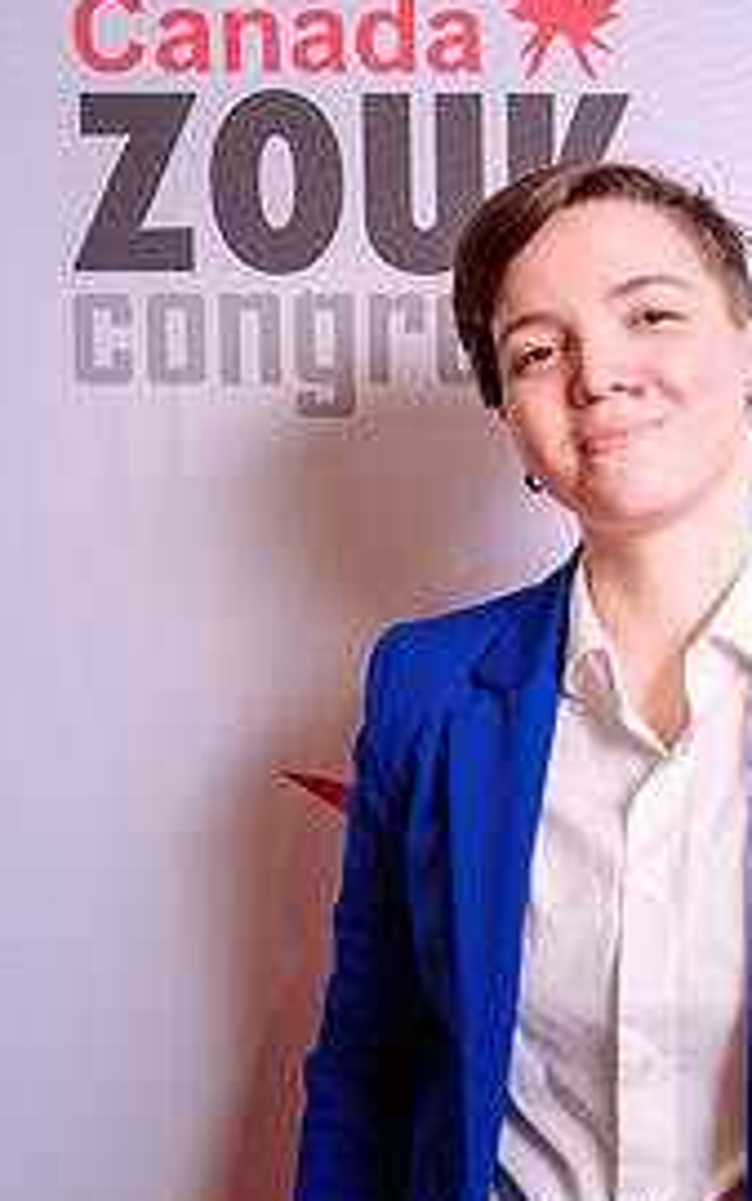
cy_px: 613
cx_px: 1017
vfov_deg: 25.5
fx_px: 2653
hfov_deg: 15.3
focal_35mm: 81
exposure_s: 1/160
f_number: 4.5
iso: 200
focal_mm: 31
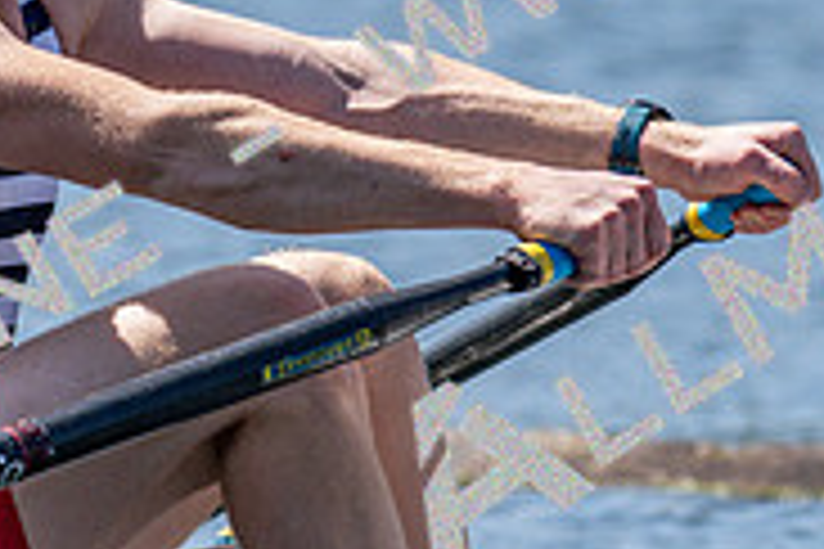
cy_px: 169
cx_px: 27
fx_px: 23917
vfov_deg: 1.3
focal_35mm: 1045
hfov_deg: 2.0
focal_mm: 329
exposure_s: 1/2000
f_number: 6.3
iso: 320
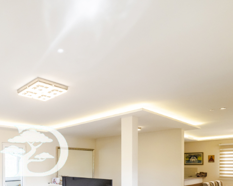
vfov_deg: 46.6
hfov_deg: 56.6
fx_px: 193
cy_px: 166
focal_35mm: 28
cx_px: 39
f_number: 4
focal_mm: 7
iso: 400
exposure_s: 1/160
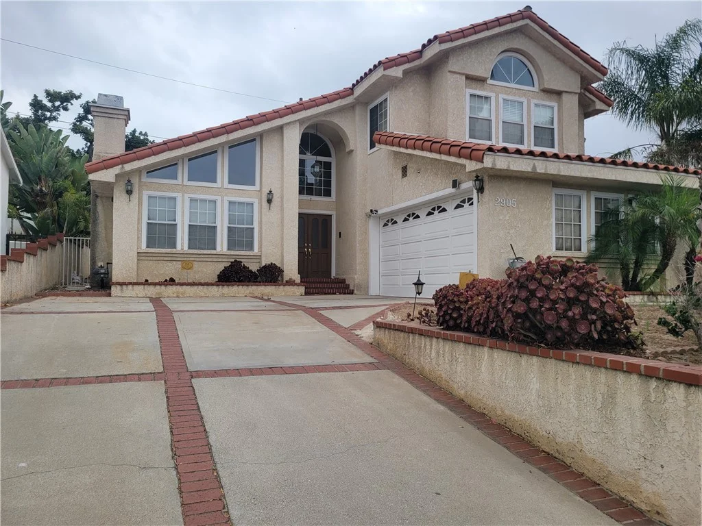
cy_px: 263
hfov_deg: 67.3
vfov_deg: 53.1
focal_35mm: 26
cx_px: 351
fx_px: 527
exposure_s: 1/1659
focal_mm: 5.4
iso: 40
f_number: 1.8
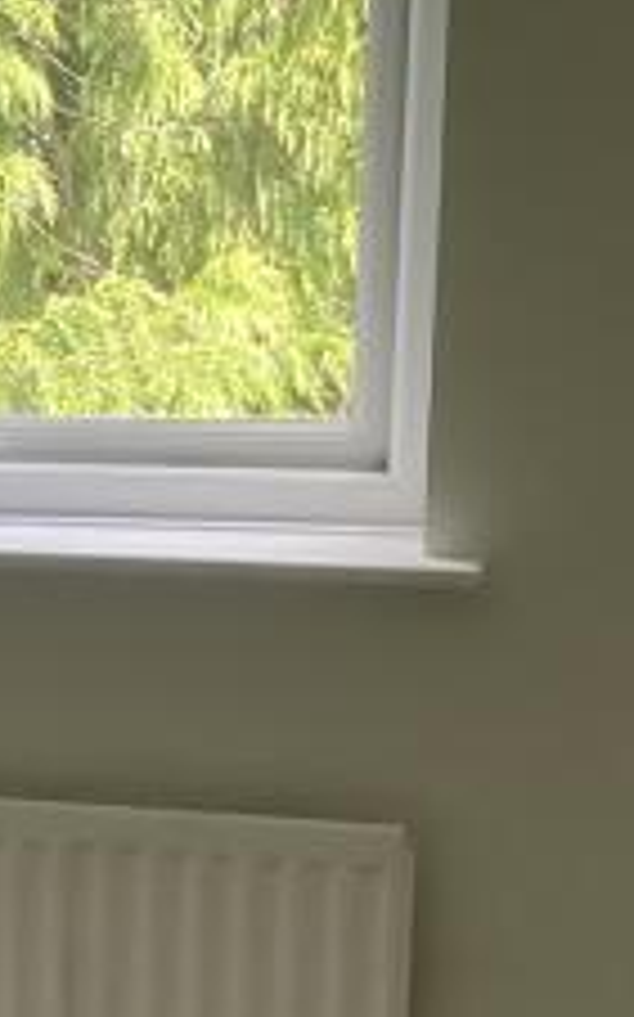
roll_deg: +1.9
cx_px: -733
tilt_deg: -14.4
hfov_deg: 9.6
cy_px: 783
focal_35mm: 125
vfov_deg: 16.6
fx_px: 3460
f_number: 1.6
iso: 100
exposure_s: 1/121
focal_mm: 4.2
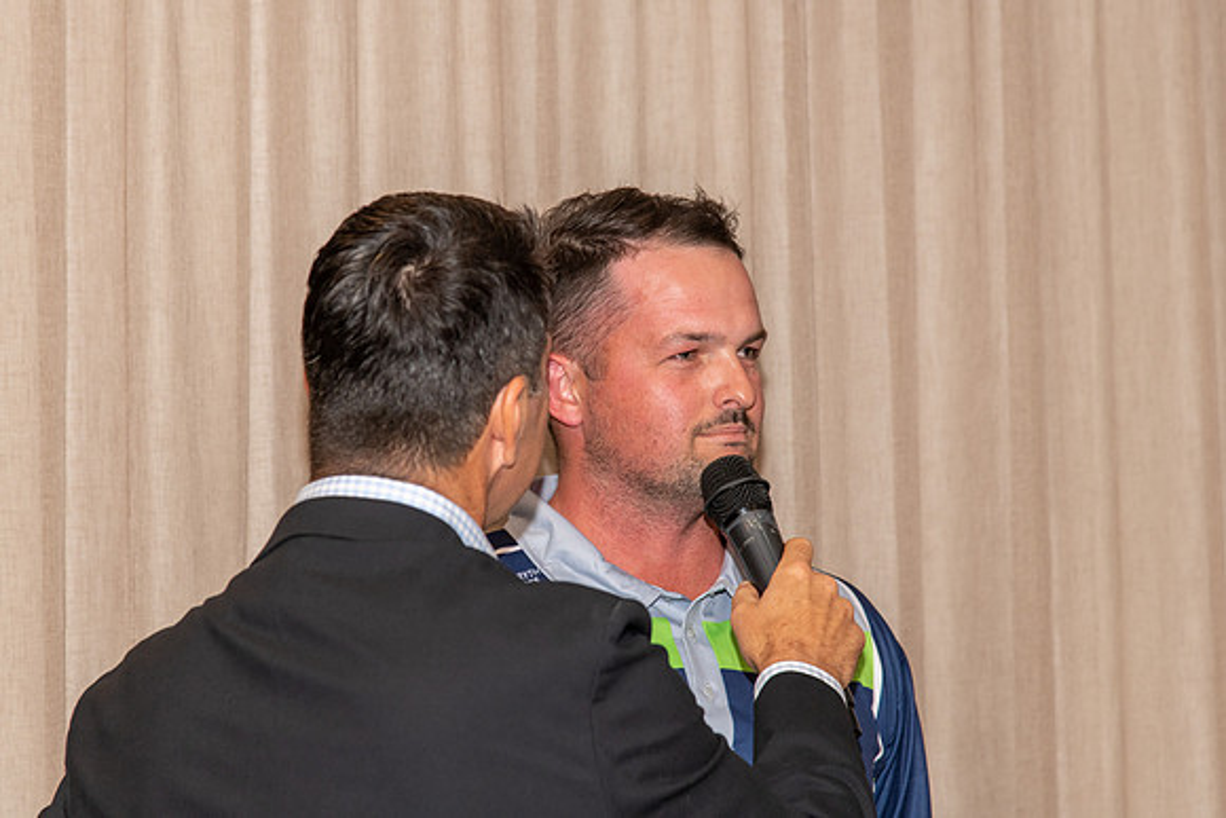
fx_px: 4391
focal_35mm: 129
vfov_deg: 10.6
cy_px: 379
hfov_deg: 15.9
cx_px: 567
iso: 800
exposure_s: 1/60
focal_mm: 120
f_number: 5.6
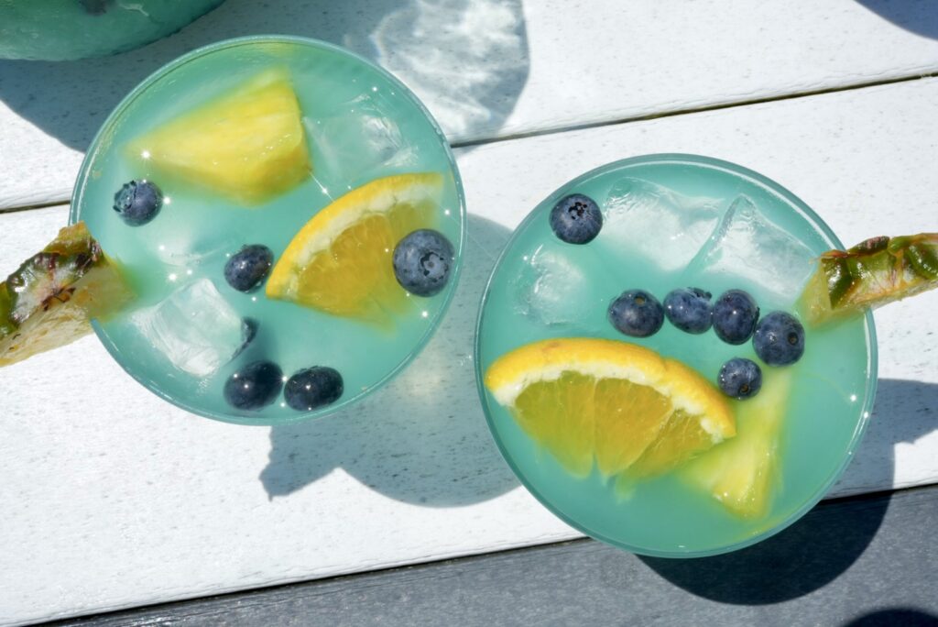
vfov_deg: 33.3
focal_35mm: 40
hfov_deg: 48.2
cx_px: 469
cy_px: 314
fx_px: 1048
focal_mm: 26.8
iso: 400
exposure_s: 1/250
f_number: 22
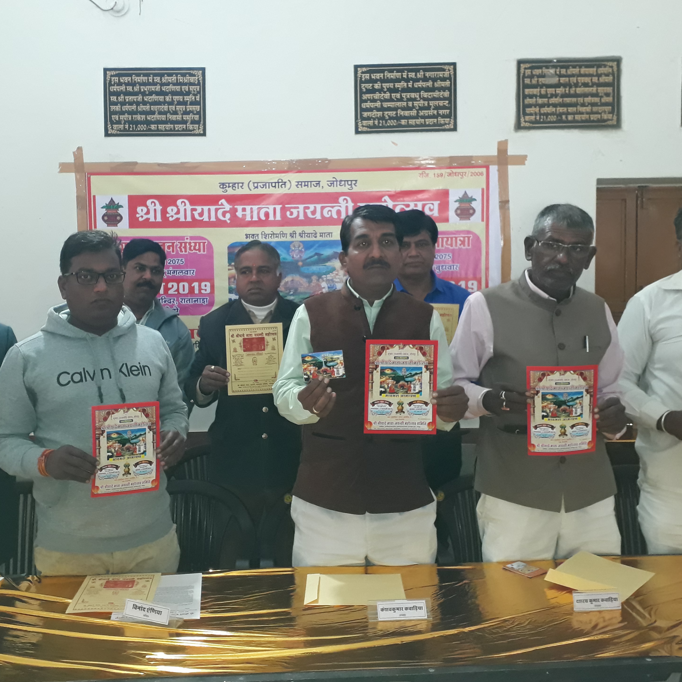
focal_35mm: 34
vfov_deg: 48.4
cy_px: 322
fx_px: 758
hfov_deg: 48.4
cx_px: 303
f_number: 1.9
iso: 200
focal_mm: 3.6
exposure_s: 1/33
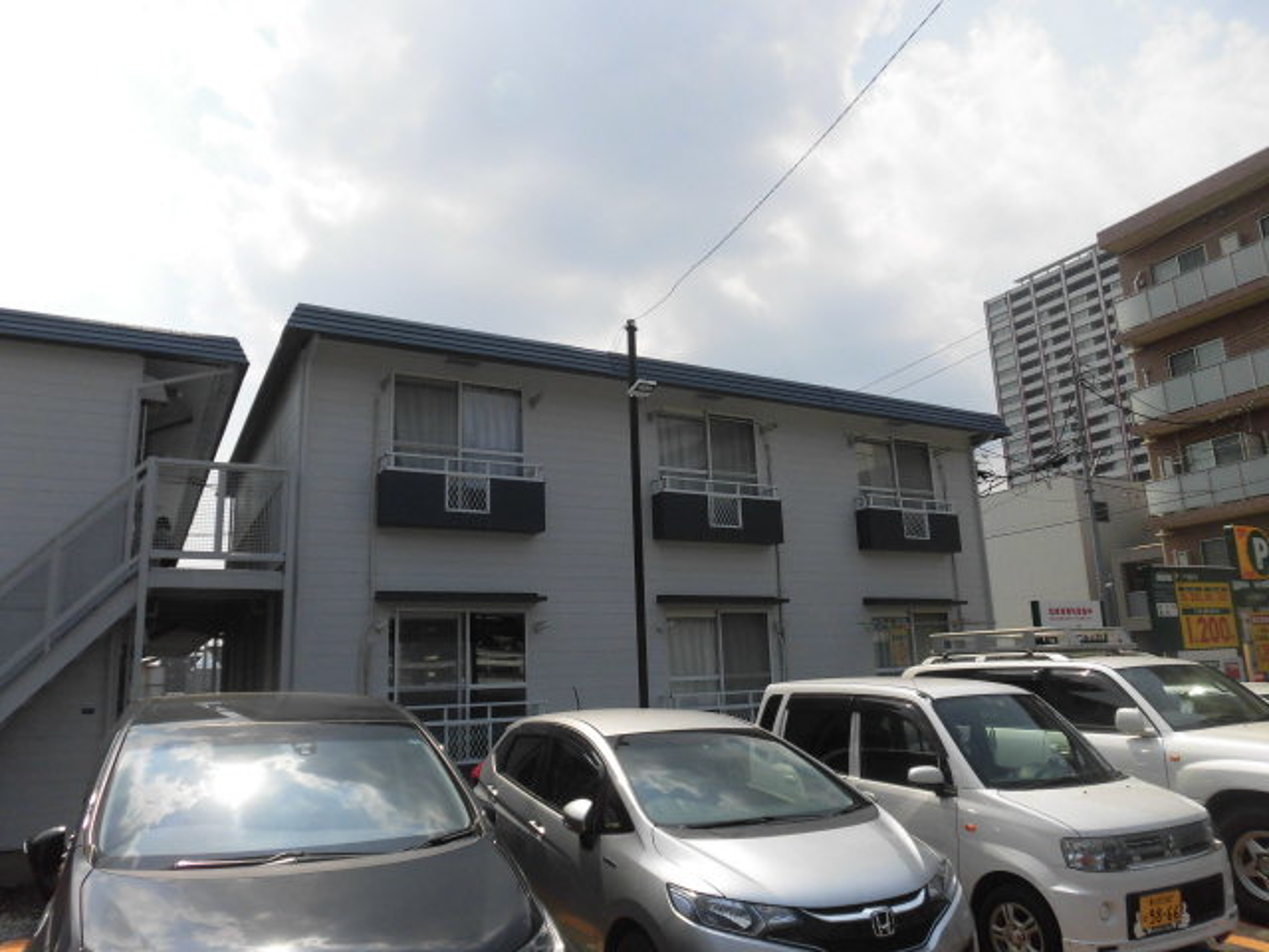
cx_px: 634
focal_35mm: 24
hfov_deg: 71.6
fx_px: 880
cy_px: 476
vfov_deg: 56.8
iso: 100
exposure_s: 1/320
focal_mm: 4.3
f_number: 7.8
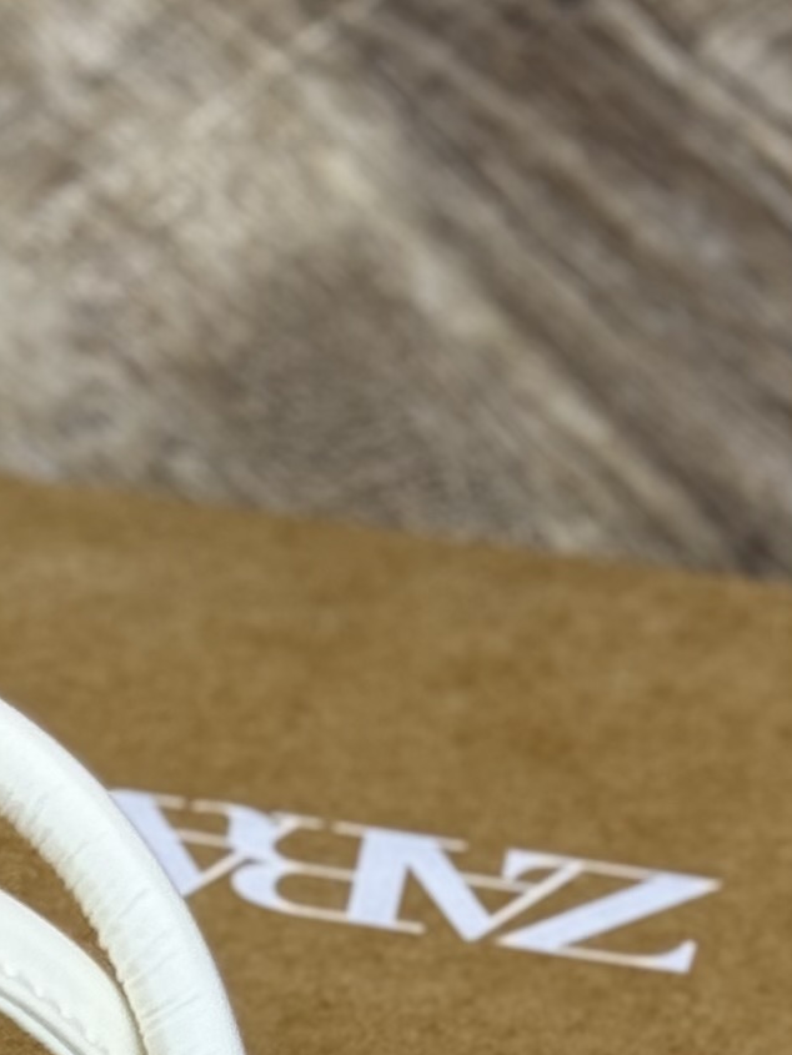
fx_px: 6984
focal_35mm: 229
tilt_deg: -61.5
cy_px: 2018
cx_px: -81
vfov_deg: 8.3
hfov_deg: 6.5
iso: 50
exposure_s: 1/100
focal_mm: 6.76
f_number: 1.78
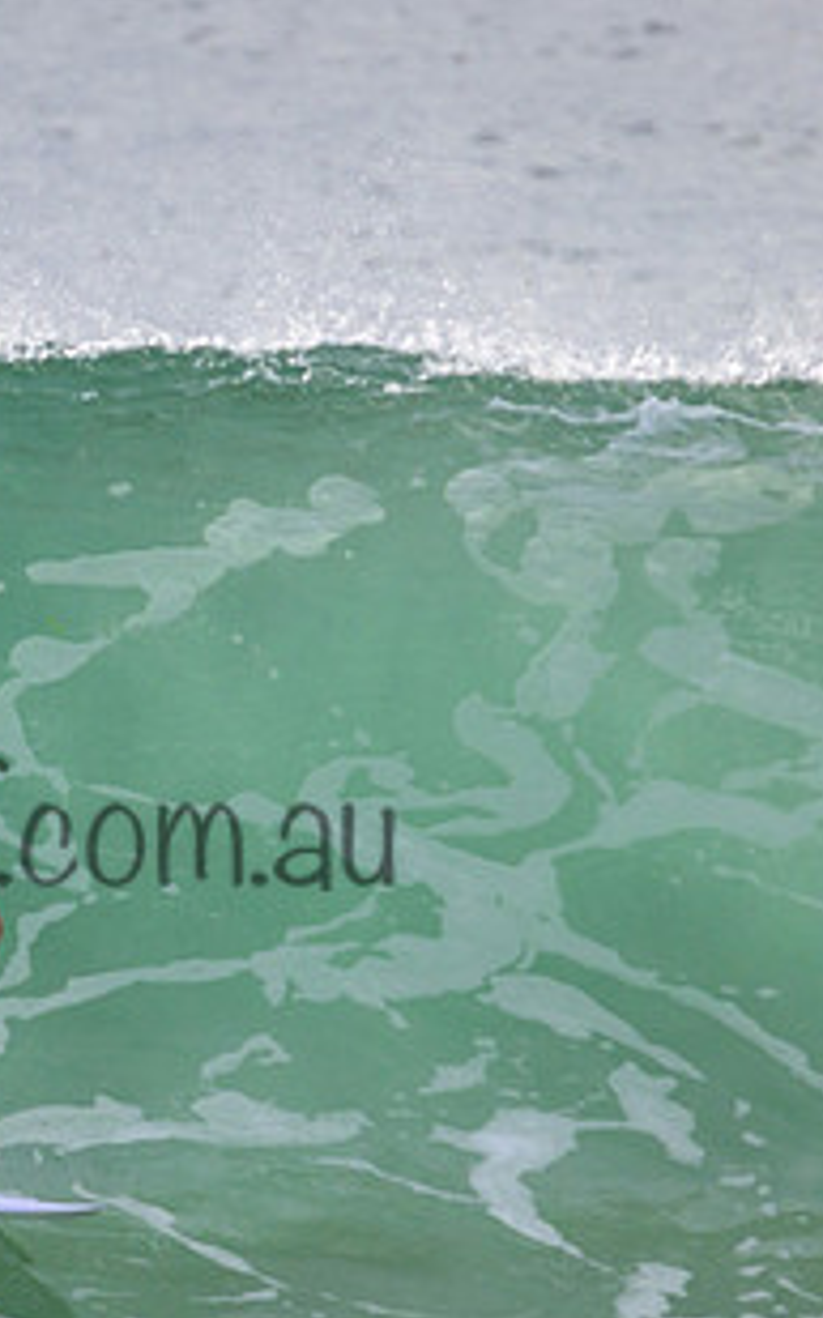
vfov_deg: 1.4
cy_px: 787
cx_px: -55
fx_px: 54933
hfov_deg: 0.9
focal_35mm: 1530
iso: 900
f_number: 11
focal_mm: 800
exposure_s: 1/2000
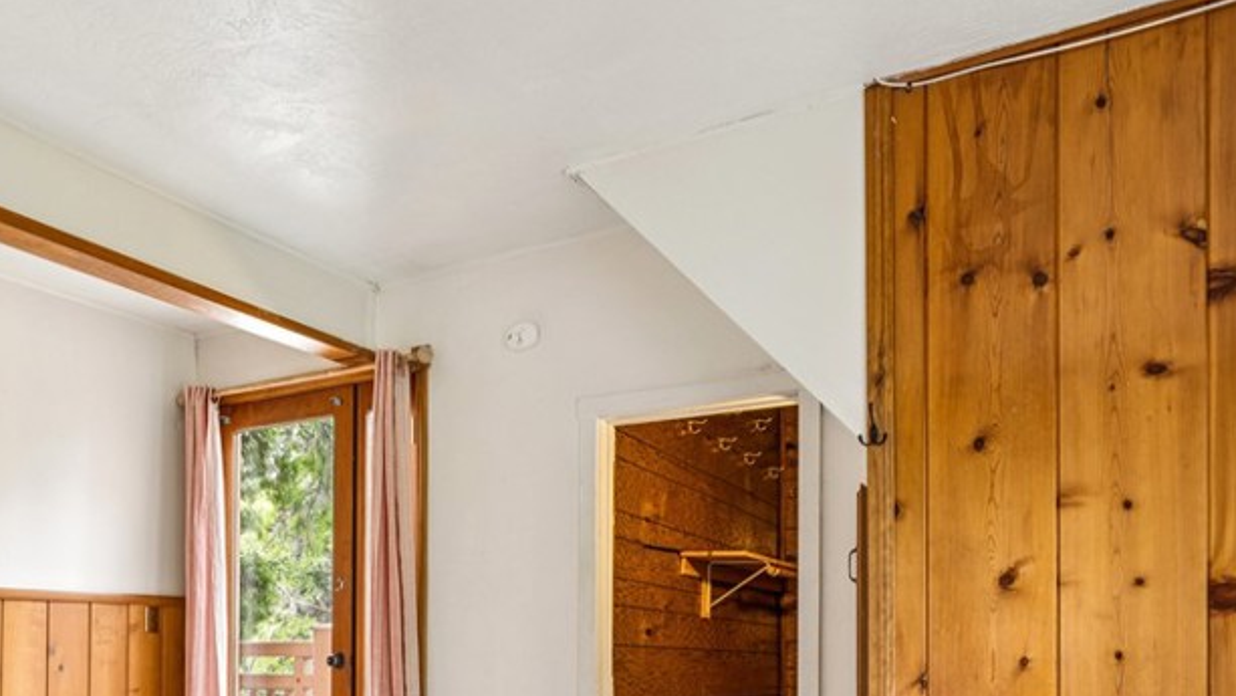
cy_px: 609
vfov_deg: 37.4
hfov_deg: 65.1
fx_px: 964
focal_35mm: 29
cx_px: 532
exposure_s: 1.3
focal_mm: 16.8
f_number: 13
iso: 100
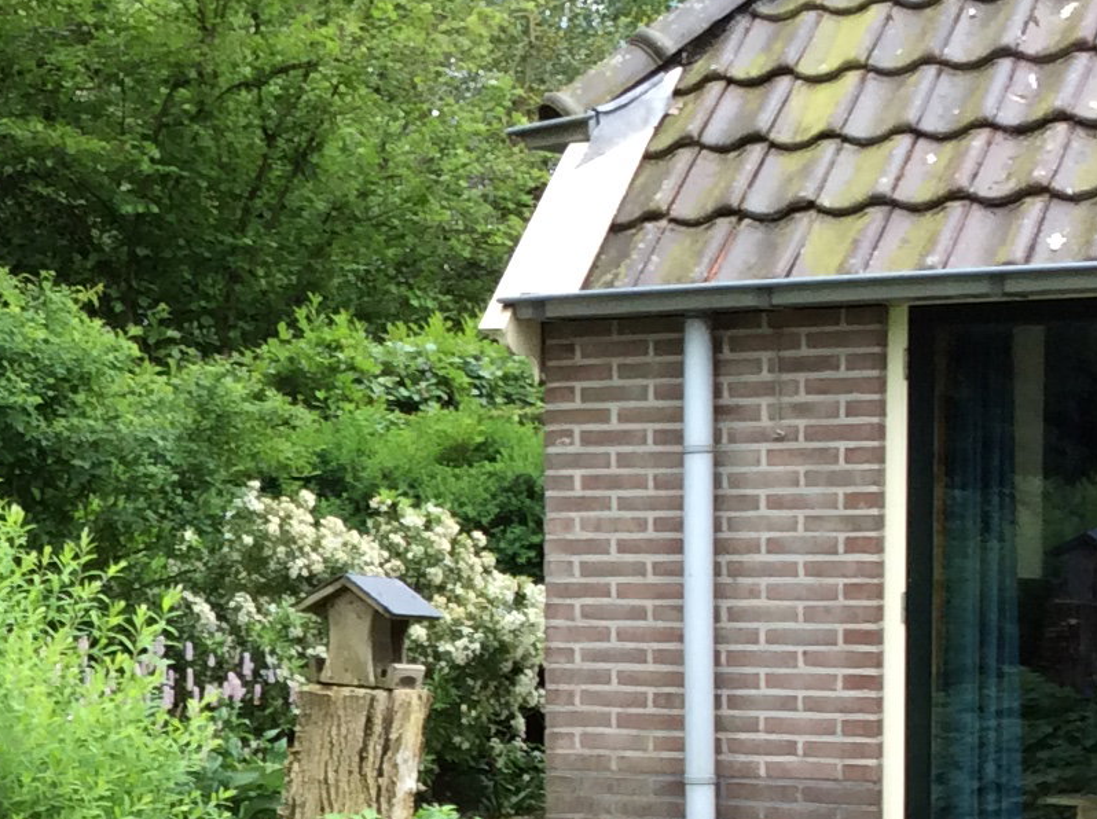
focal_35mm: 104
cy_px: 785
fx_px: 3291
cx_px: -19
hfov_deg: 18.4
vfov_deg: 14.0
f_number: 2.4
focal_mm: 3.3
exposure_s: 1/148
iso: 32
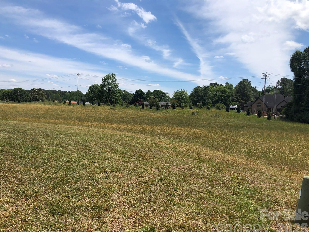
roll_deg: -1.6
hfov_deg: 61.6
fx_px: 259
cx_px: 150
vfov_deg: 48.2
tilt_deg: -0.9
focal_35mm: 29
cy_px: 120
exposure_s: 1/2703
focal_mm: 3.99
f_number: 1.8
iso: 25
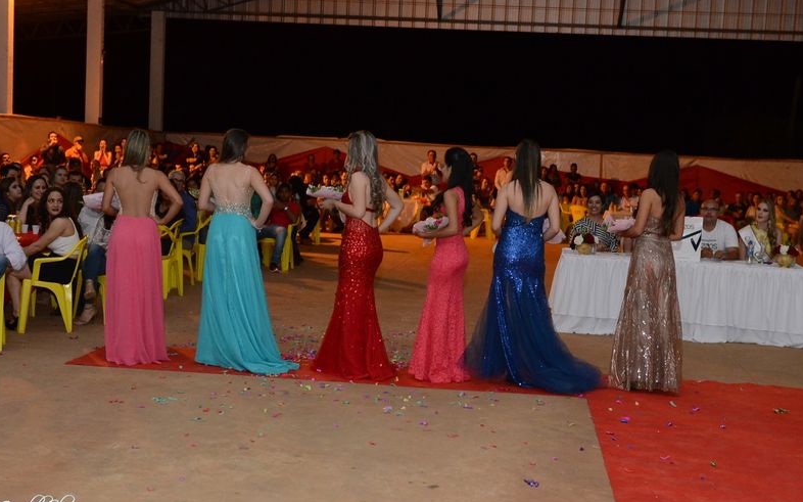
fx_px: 1291
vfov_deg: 22.0
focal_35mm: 59
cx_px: 398
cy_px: 270
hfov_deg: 34.6
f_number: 3.5
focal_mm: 38
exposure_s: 1/200
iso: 3200
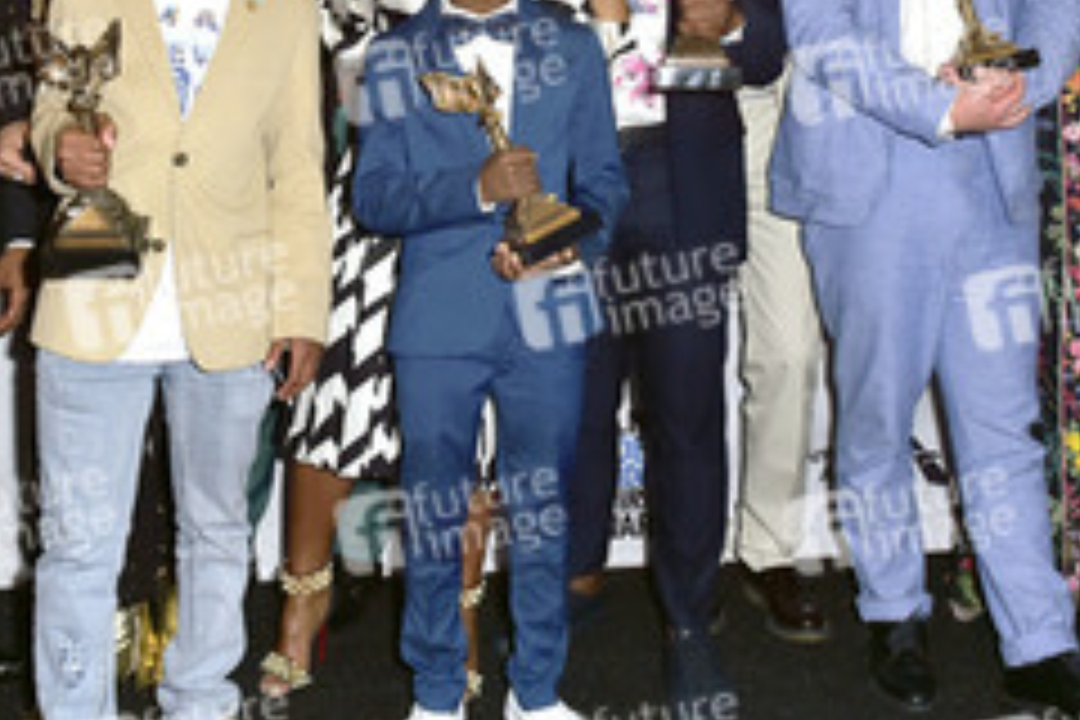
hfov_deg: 43.6
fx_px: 1350
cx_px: 508
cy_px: 184
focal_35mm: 45
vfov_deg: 29.4
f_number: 6.3
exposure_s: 1/320
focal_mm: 24
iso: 500
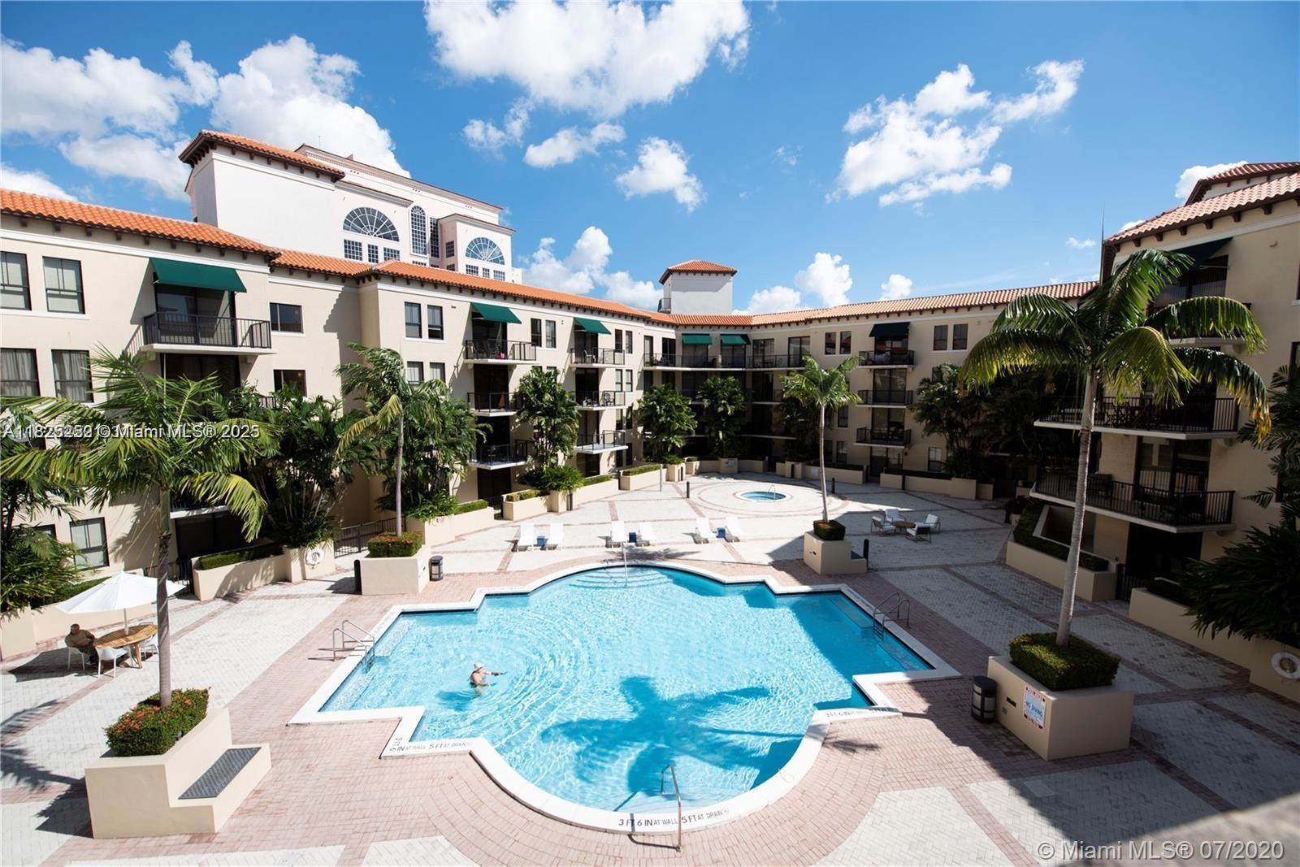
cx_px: 650
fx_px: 506
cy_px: 434
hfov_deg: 104.2
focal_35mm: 14
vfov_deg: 81.2
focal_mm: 14
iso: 200
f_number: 5
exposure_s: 1/1250
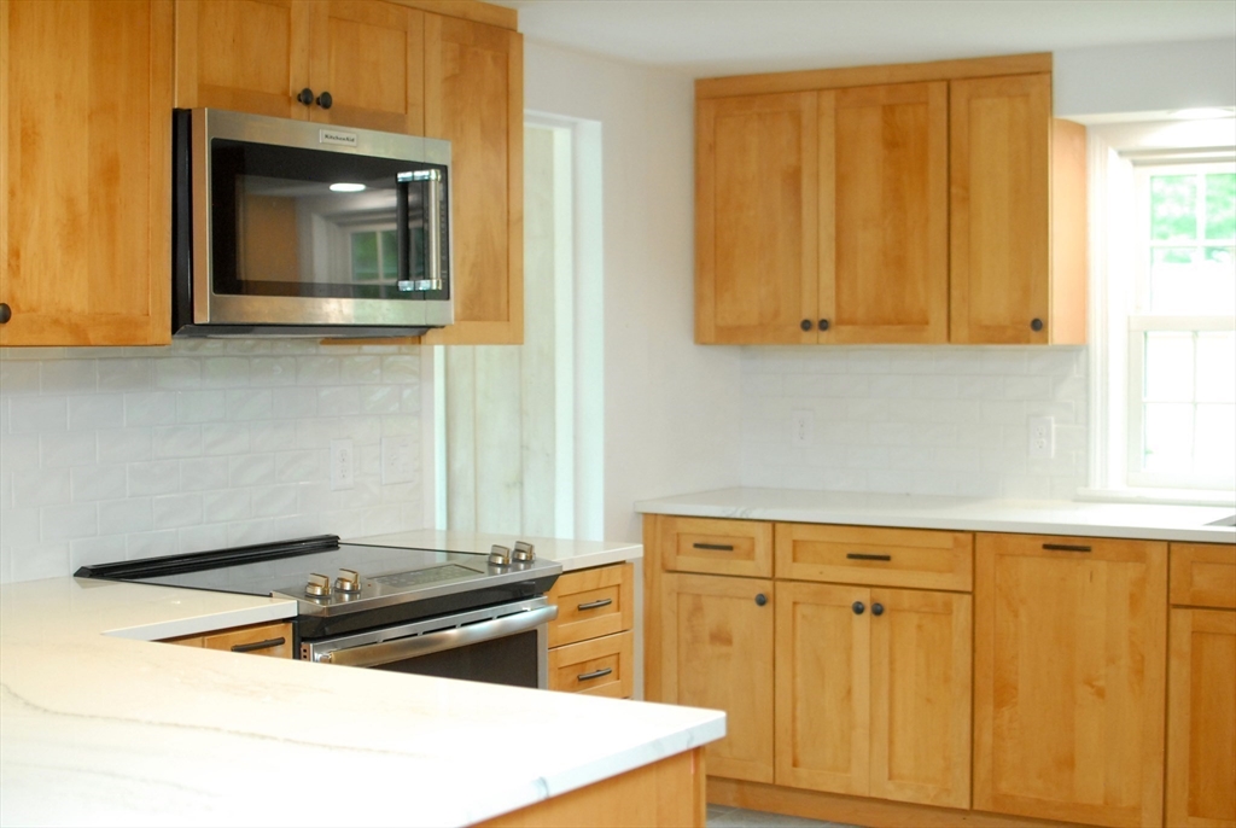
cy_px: 414
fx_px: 1805
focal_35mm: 52
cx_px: 618
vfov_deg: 25.8
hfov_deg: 37.8
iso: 800
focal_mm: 35
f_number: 2.5
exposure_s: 1/125
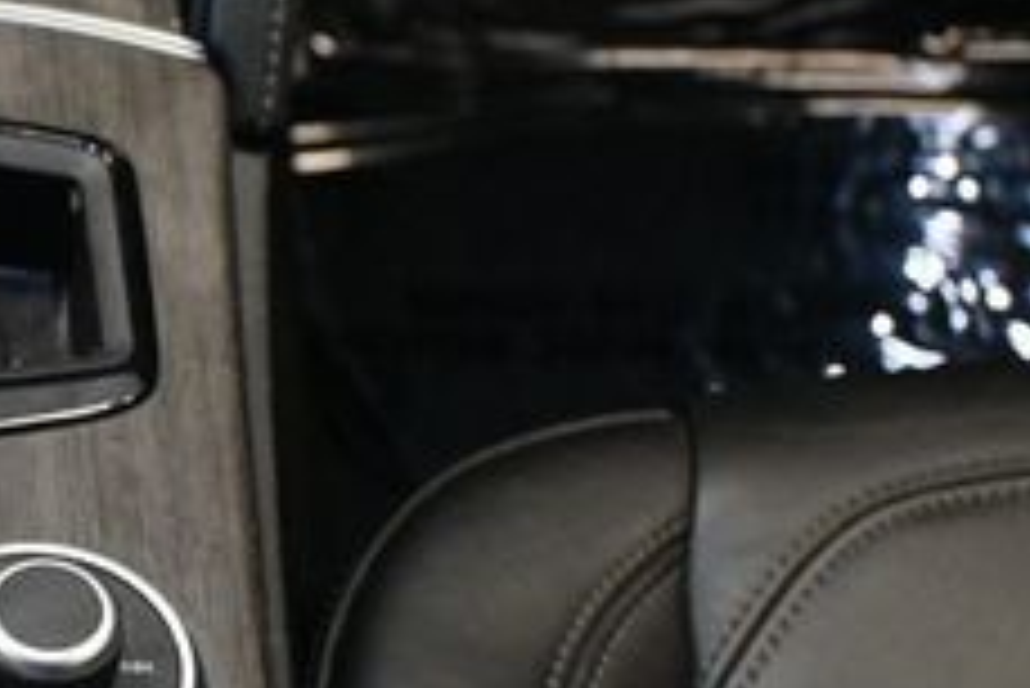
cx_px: -333
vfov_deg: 11.3
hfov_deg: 15.9
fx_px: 3475
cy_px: 396
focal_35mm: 121
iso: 5000
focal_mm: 29
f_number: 4.8
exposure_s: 1/60
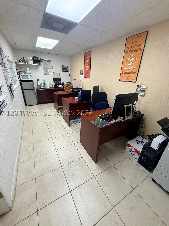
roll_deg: -2.2
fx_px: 91
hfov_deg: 85.7
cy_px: 113
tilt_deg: -21.9
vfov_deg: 102.1
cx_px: 84
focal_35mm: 14
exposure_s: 1/120
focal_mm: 2.22
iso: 200
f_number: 2.2
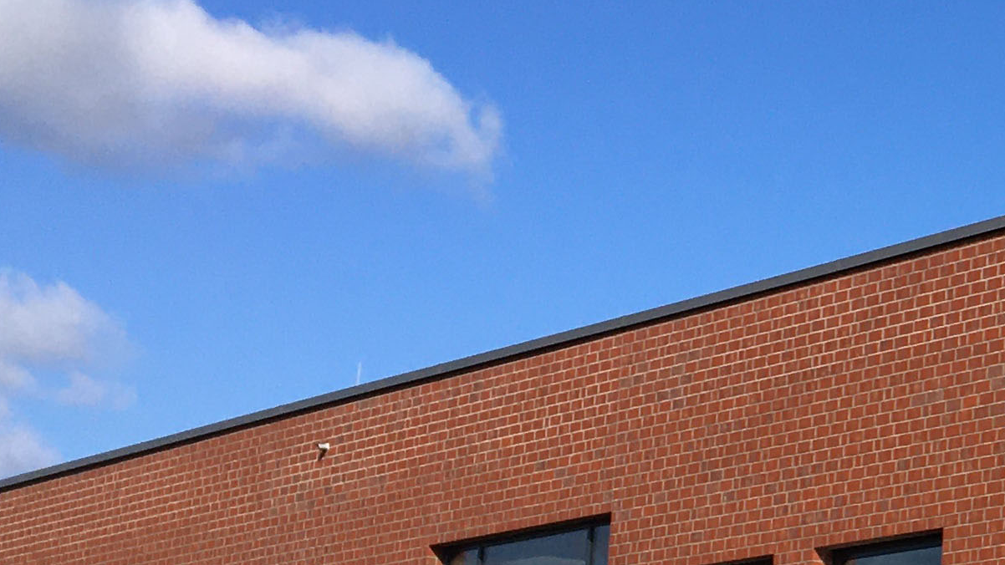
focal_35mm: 106
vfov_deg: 11.4
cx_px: 1506
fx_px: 2825
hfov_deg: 18.0
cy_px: 414
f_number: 2.2
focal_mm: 4.15
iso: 25
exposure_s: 1/2079
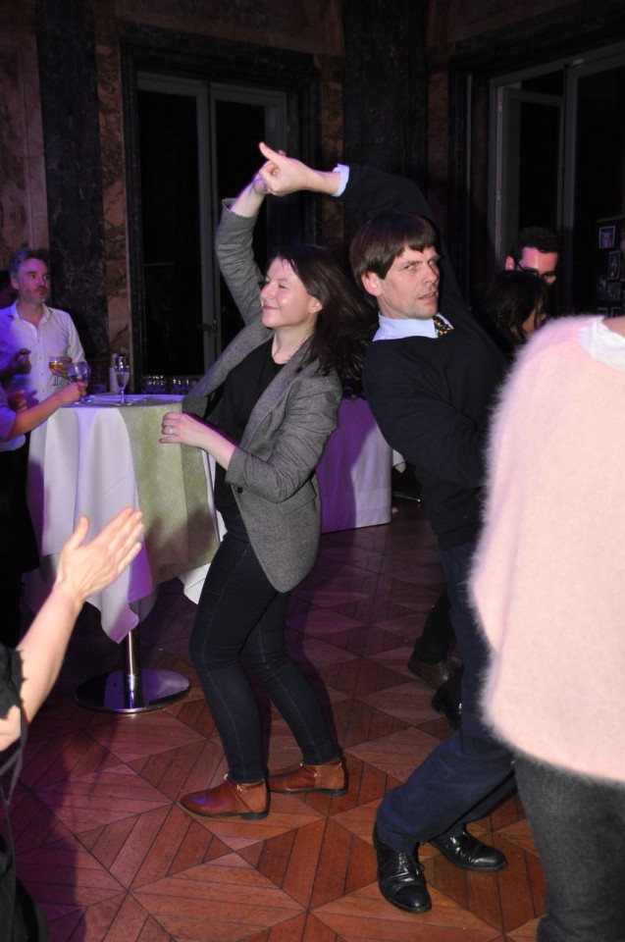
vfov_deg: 49.6
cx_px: 312
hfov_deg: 34.1
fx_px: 1019
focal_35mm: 39
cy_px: 471
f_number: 4
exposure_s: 1/60
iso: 800
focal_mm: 26
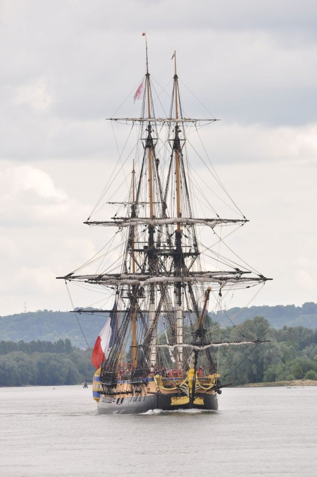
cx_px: 158
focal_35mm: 405
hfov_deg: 3.4
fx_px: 5366
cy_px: 238
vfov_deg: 5.1
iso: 200
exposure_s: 1/320
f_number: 7.1
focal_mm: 270
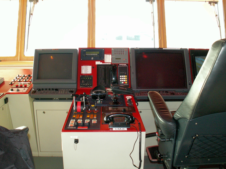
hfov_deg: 52.6
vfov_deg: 40.7
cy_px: 84
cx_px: 113
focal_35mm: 35
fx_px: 229
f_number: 2.8
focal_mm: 5.86
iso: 160
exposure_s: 1/50
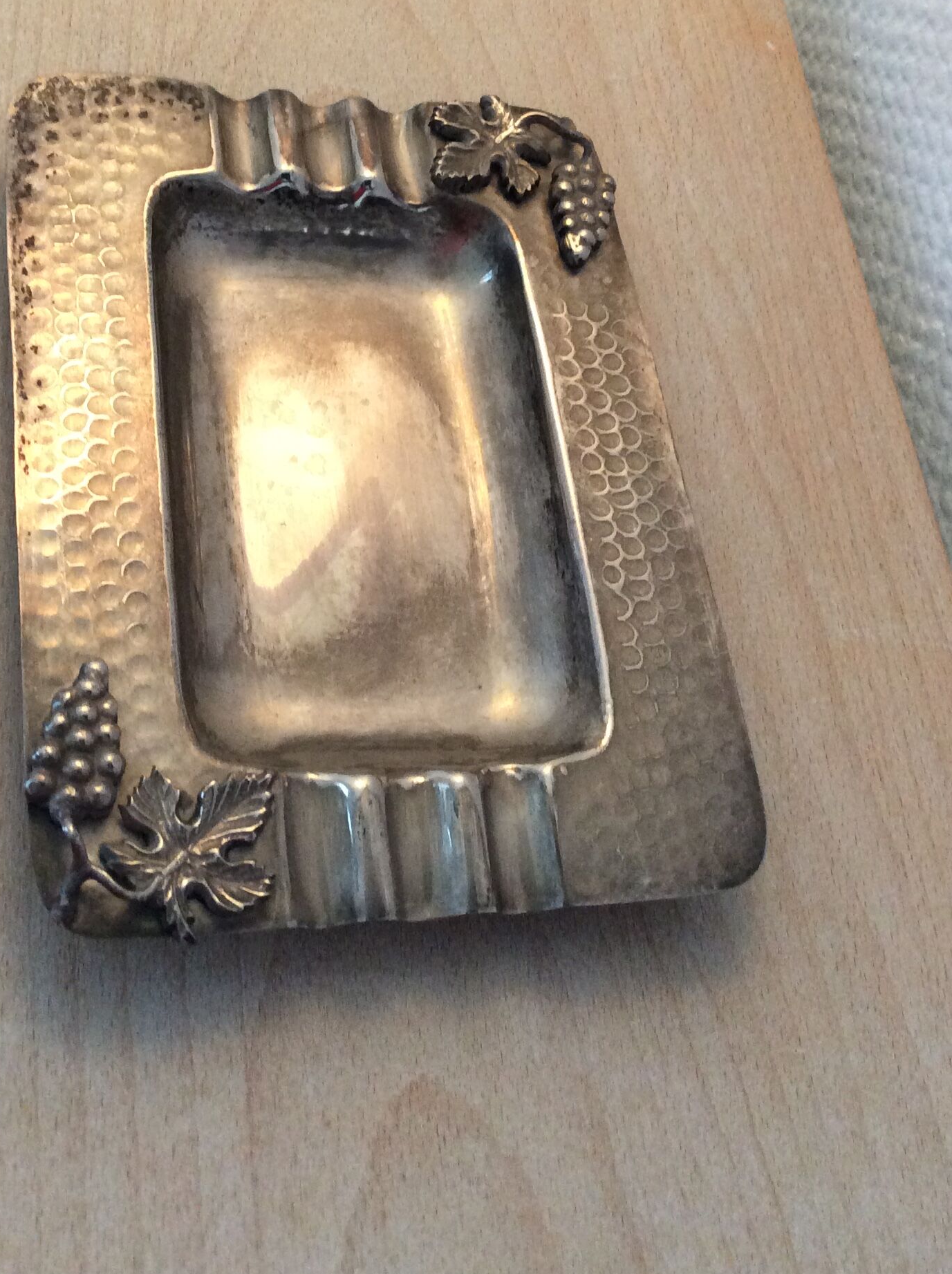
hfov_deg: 32.1
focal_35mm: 45
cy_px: 438
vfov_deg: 41.6
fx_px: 1654
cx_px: 405
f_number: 2.4
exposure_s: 1/25
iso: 160
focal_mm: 3.3
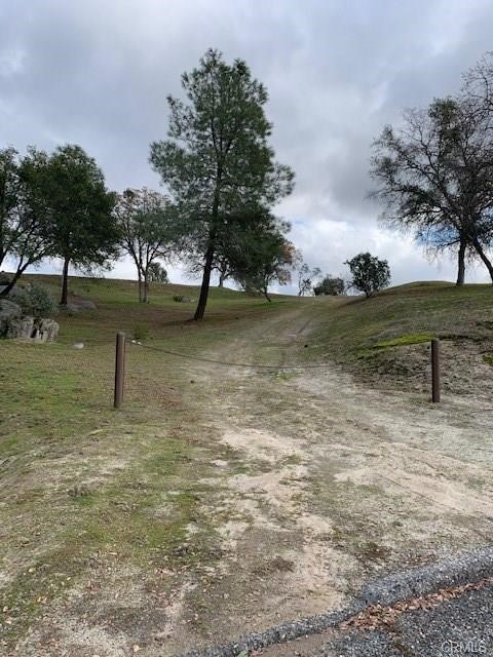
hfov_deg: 53.1
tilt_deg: +3.7
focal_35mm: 26
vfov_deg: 67.3
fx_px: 494
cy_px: 328
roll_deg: -0.7
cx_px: 246
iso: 25
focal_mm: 4.25
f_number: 1.8
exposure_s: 1/1100
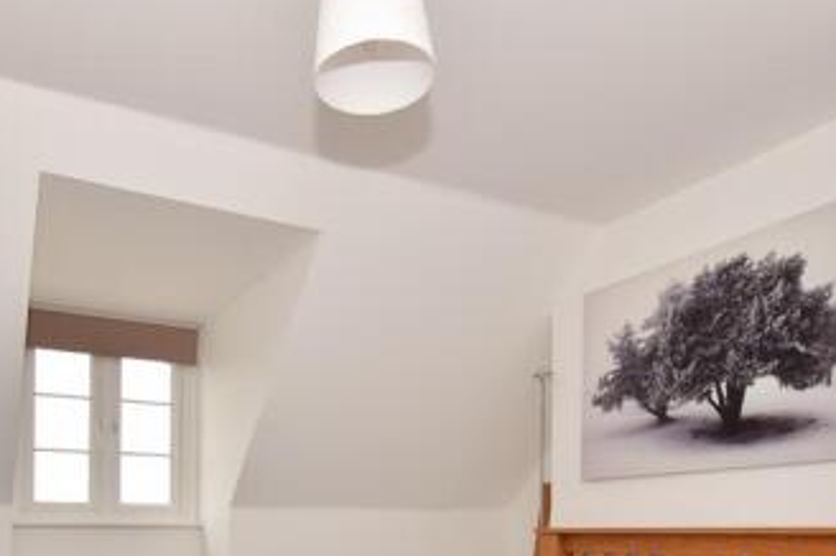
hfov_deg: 61.2
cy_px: 527
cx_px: 319
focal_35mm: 30
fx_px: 696
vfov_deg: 39.5
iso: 400
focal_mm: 10
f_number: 11
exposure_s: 1/200
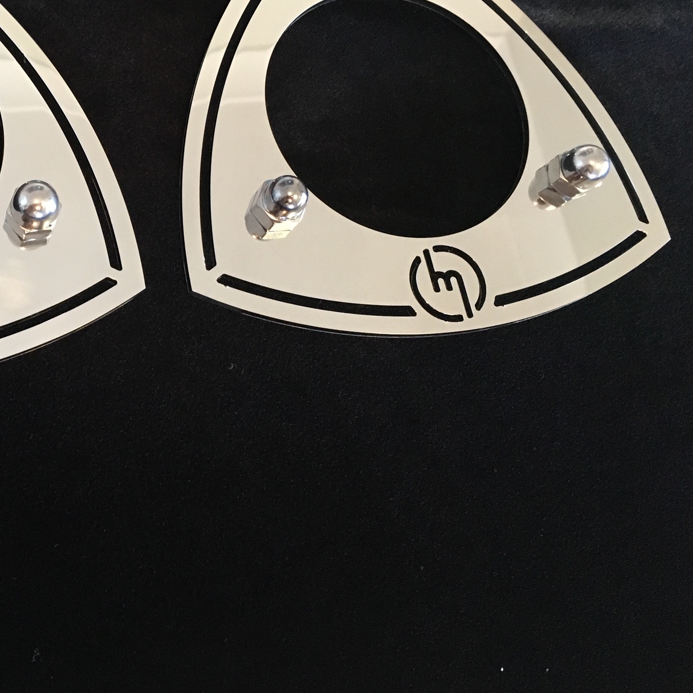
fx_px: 1019
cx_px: 101
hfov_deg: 35.8
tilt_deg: -67.4
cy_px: 251
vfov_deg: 37.3
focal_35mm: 45
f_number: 2.2
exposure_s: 1/17
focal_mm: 4.15
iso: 200
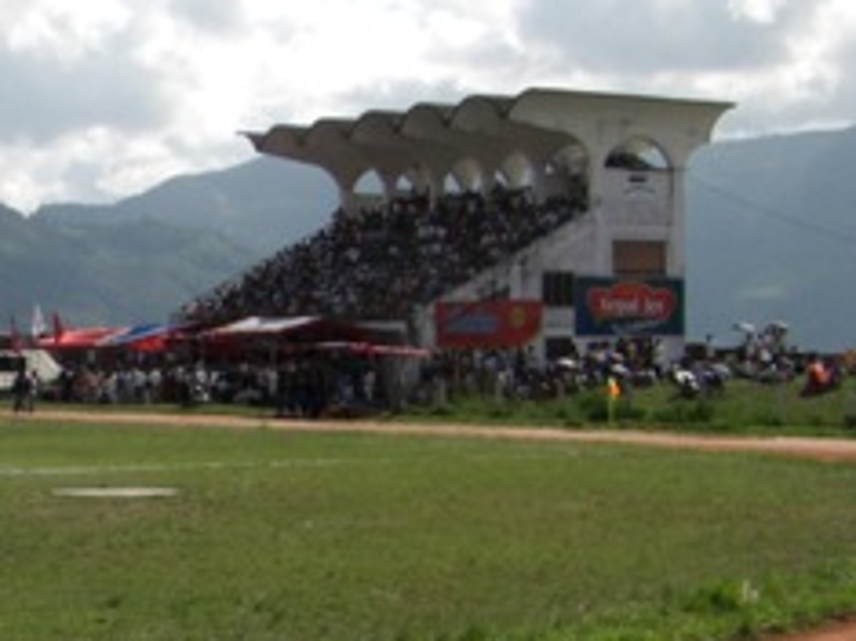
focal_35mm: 97
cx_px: -73
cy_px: 521
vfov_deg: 15.1
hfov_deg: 19.4
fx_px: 2397
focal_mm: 6.3
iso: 64
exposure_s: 1/500
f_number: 4.6
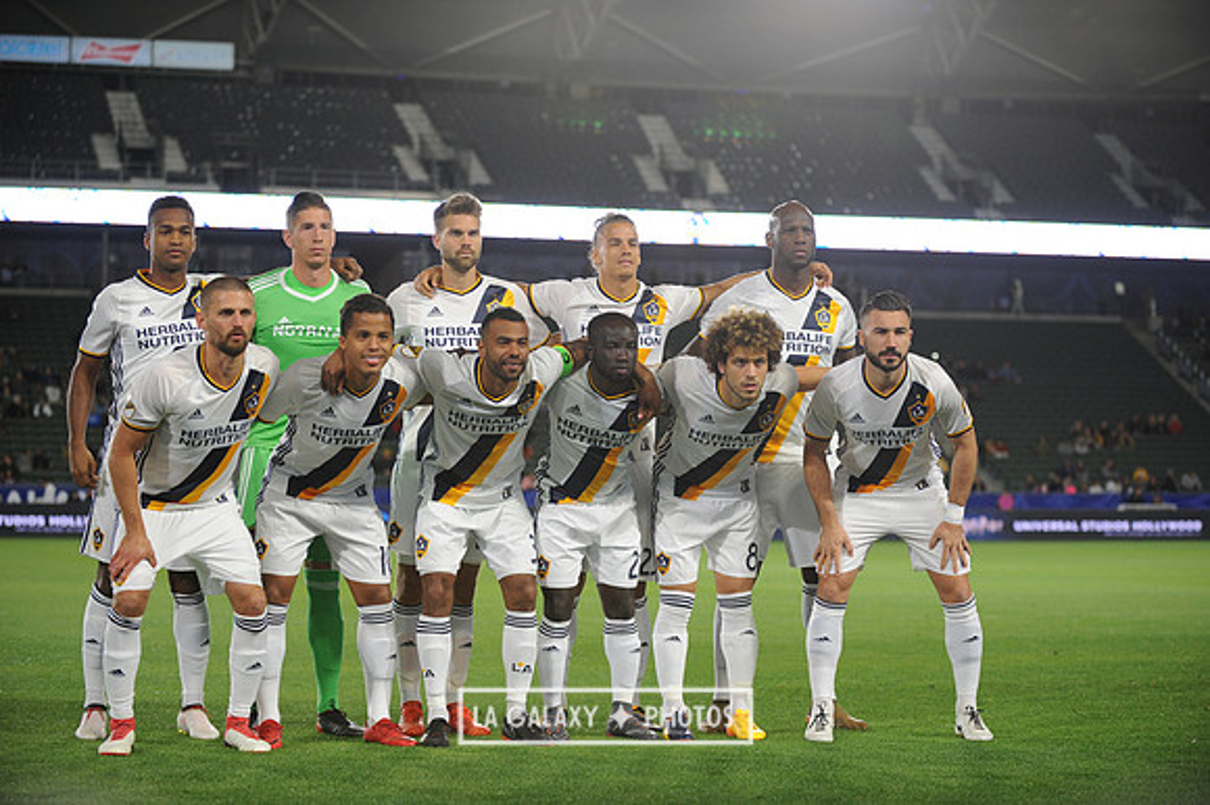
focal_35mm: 78
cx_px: 605
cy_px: 402
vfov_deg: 17.5
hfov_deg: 26.0
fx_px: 2620
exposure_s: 1/640
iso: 1250
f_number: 2.8
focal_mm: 78
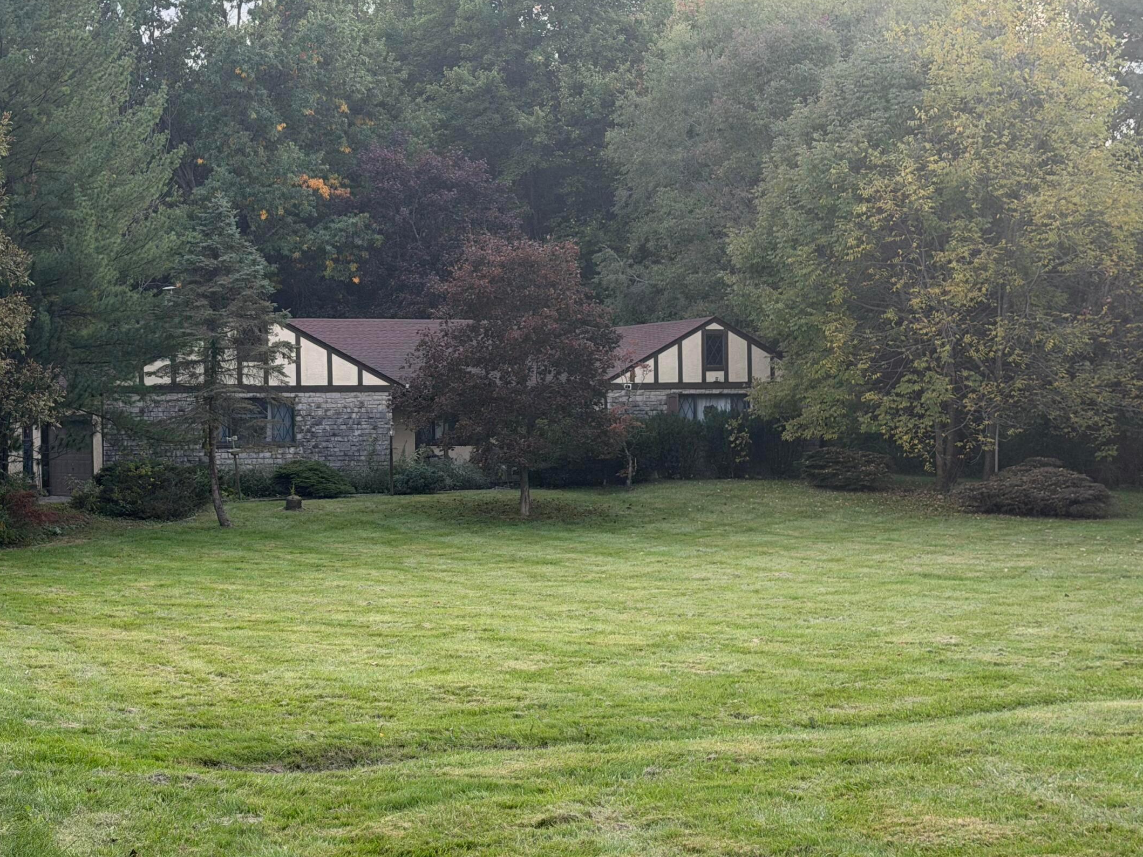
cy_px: 446
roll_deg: +1.5
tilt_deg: -0.5
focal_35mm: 68
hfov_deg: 28.4
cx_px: 401
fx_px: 2245
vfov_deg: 21.6
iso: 80
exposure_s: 1/323
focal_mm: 6.76
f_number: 1.78
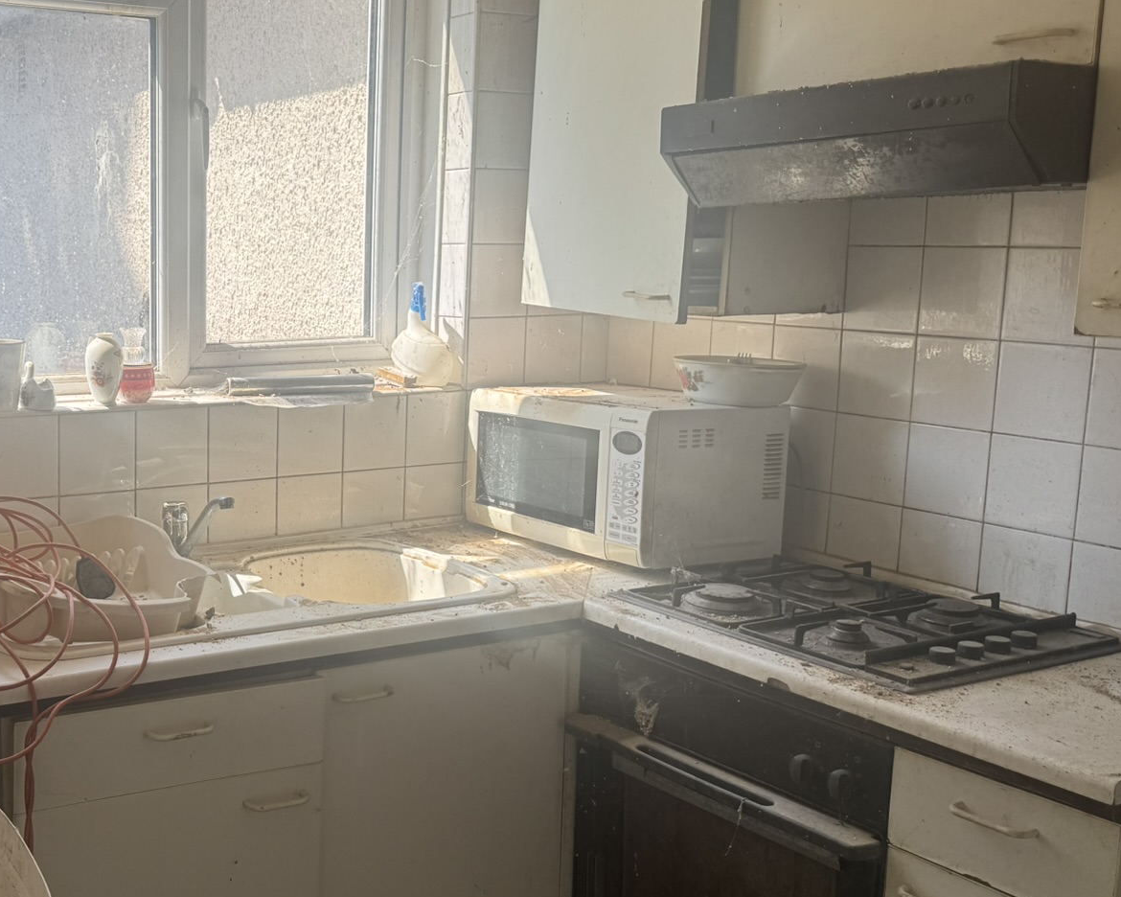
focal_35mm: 41
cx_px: 219
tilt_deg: -8.8
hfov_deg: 42.7
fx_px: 1360
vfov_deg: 36.5
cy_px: 444
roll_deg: -0.2
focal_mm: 6.76
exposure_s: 1/553
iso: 80
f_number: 1.78
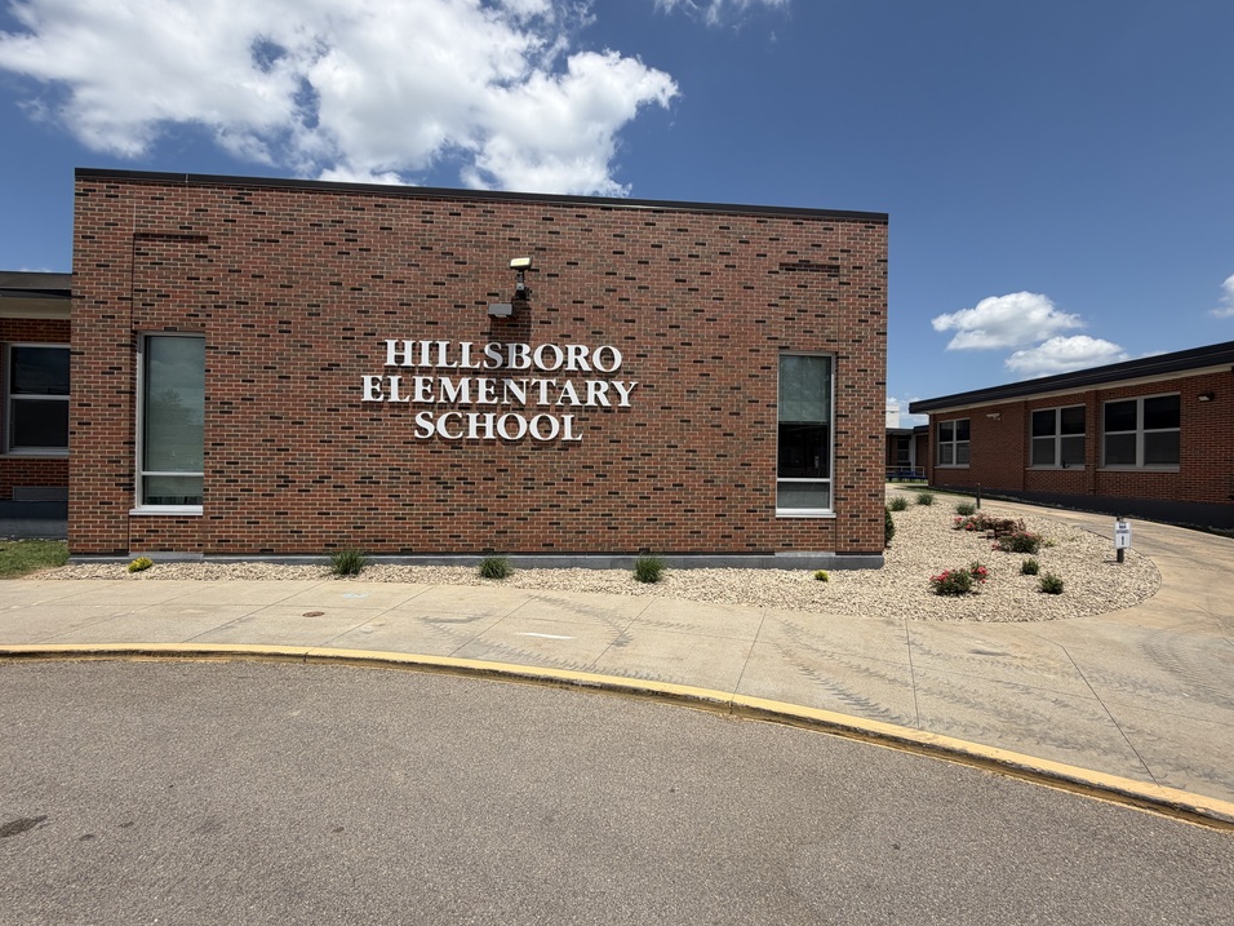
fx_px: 535
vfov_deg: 81.7
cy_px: 464
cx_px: 653
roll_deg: -0.8
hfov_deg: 98.1
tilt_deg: +0.3
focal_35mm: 15
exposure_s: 1/1189
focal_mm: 2.22
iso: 20
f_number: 2.2
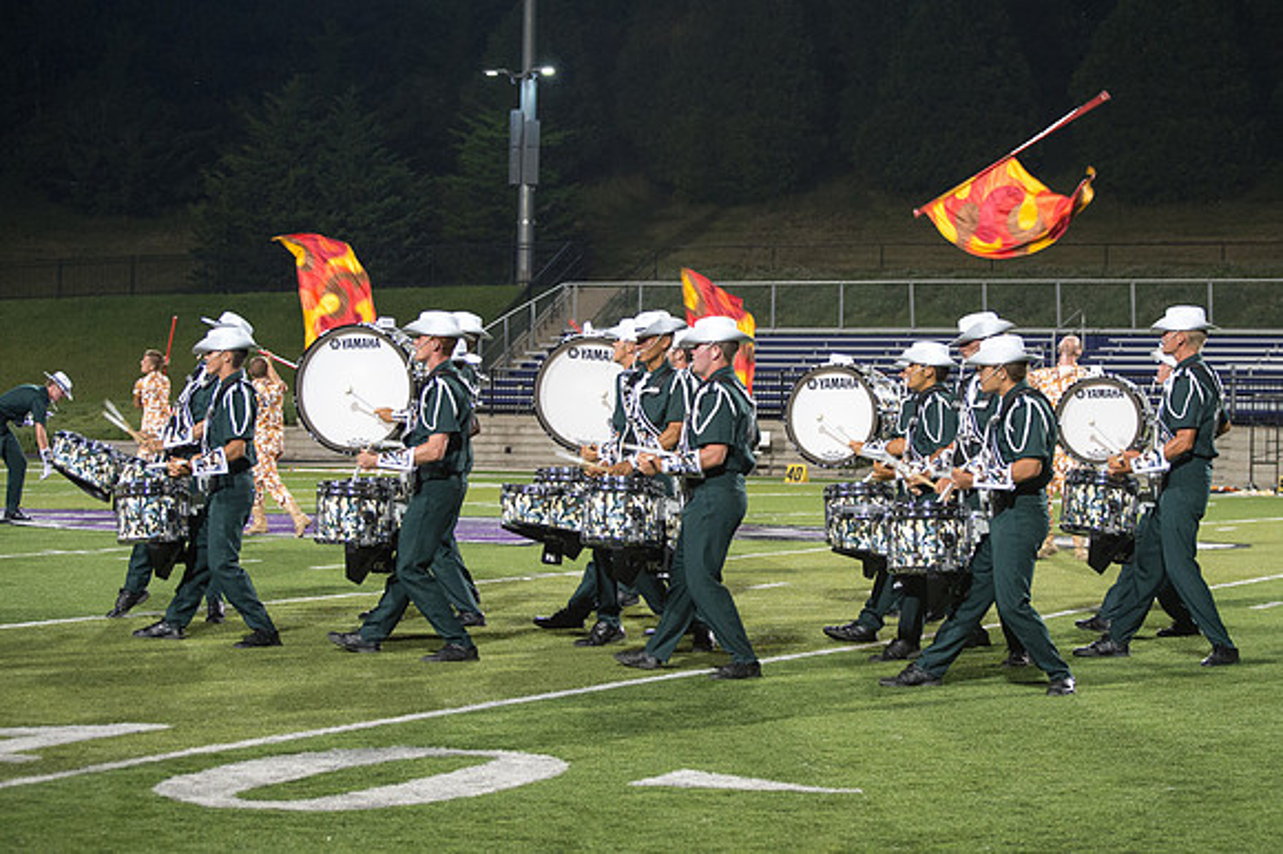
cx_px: 746
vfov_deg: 15.4
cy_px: 384
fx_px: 3150
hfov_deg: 23.0
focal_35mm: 88
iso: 1800
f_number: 4.5
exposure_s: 1/160
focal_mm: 70
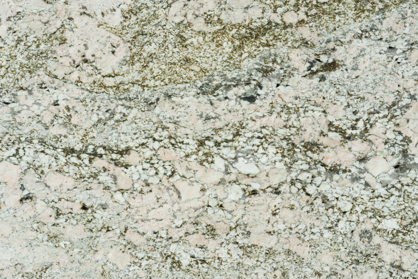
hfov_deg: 10.3
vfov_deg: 6.9
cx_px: 209
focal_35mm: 200
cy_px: 140
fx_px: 2322
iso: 200
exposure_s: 1/125
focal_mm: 200
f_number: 11
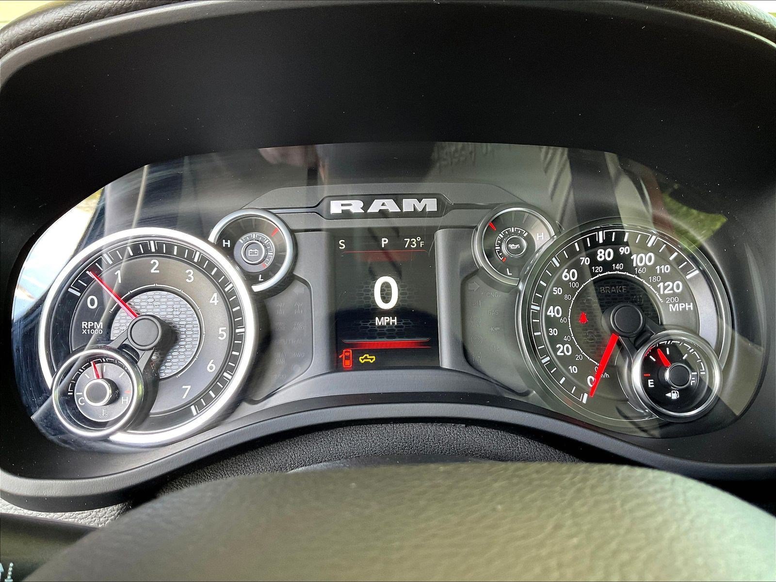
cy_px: 291
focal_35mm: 29
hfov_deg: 61.7
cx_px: 388
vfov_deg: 48.2
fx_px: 650
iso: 100
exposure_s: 1/60
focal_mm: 3
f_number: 1.8
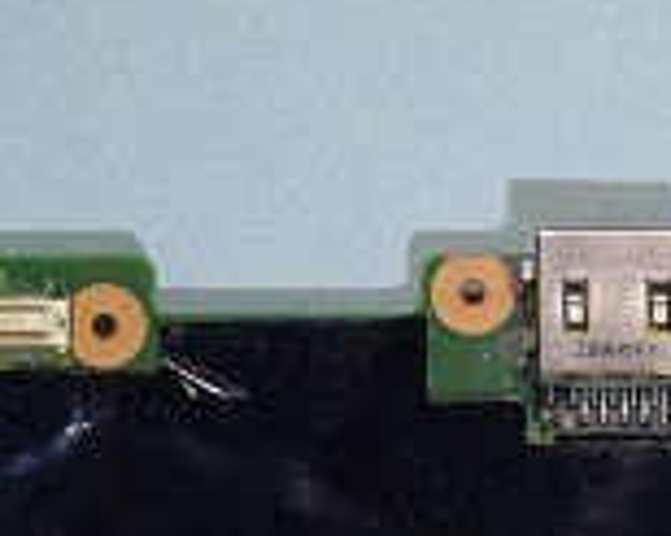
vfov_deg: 8.3
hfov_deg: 10.6
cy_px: 1055
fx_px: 3533
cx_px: 932
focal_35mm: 178
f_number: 8
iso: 100
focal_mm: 26
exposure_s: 1/6
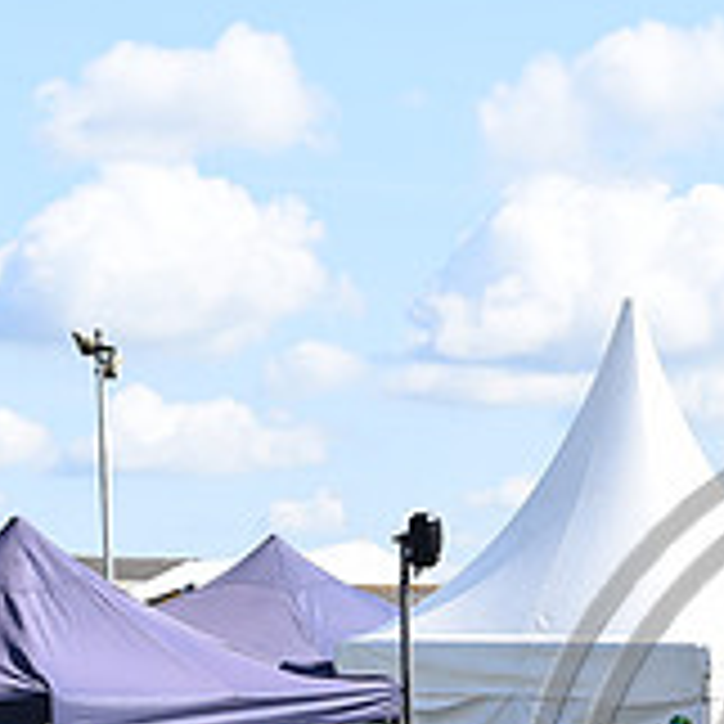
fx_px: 3620
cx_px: 926
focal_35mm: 153
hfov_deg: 11.2
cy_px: 800
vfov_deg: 11.3
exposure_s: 1/1250
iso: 220
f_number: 5.6
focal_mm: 50
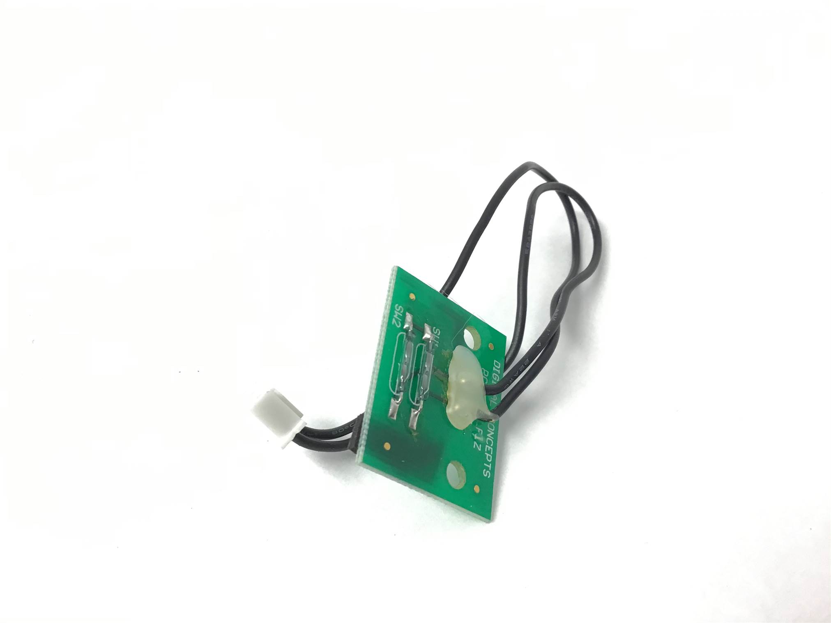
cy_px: 312
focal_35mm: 31
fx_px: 744
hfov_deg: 58.4
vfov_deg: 45.4
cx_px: 416
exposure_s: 1/33
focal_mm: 3.3
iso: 40
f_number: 2.4
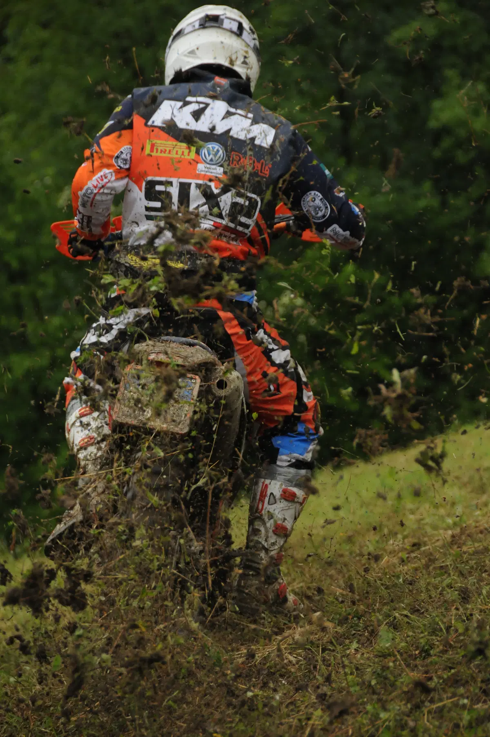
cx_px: 245
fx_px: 5220
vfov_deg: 8.1
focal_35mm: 255
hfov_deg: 5.4
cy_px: 368
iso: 800
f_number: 5.6
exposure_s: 1/800
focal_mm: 170
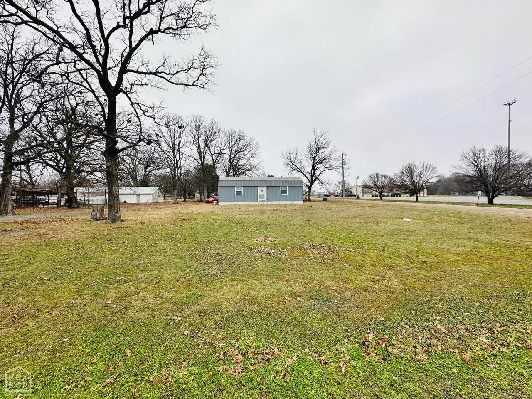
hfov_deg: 102.1
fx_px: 215
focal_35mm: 14
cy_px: 200
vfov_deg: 85.7
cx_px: 266
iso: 40
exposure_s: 1/525
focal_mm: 2.22
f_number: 2.2
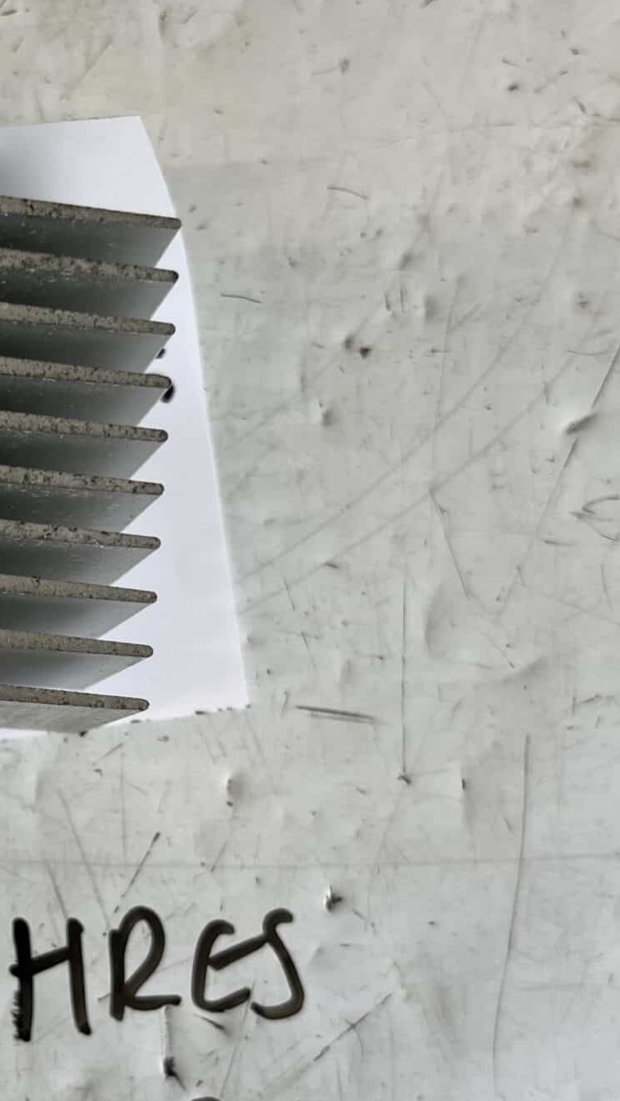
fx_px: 1606
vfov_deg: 37.6
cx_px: -1
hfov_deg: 21.1
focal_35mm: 55
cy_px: 704
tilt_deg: -82.1
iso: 32
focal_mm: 5.1
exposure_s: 1/100
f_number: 1.6
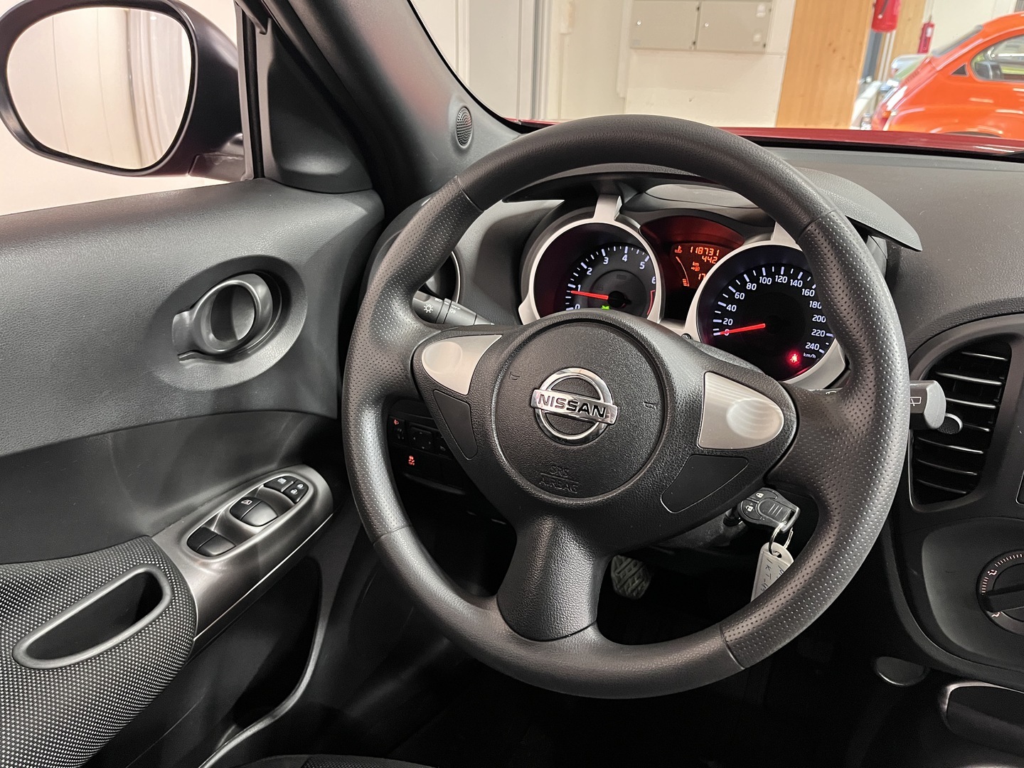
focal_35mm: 26
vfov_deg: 53.1
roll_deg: -1.3
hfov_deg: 67.3
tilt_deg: -25.4
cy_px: 384
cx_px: 512
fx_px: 769
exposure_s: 1/39
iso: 640
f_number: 1.6
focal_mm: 5.1
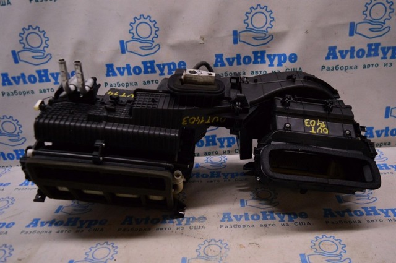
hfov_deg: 59.6
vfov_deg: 41.6
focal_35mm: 32
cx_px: 198
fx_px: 346
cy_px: 132
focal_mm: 21
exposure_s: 1/400
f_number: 4
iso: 1600
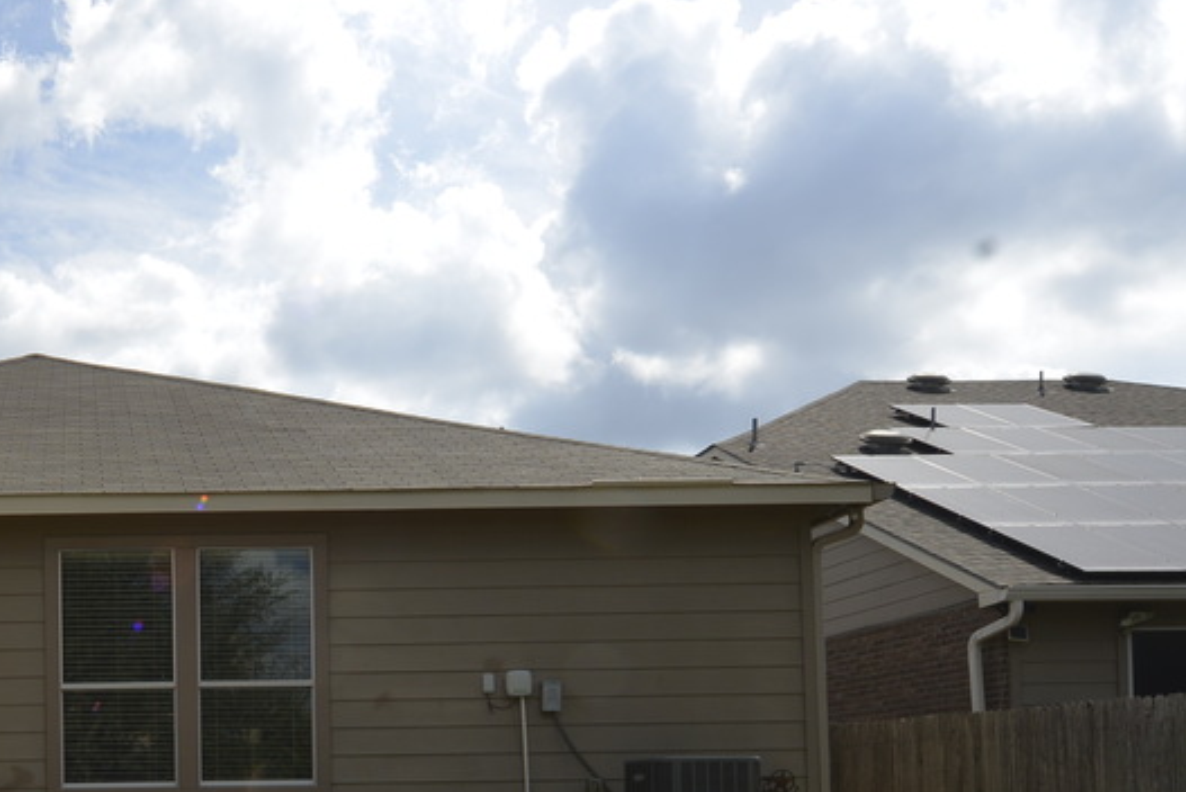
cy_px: 792
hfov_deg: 40.9
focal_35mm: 43
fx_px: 1417
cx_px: 59
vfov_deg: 29.2
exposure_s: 1/250
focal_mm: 14
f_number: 11
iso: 125
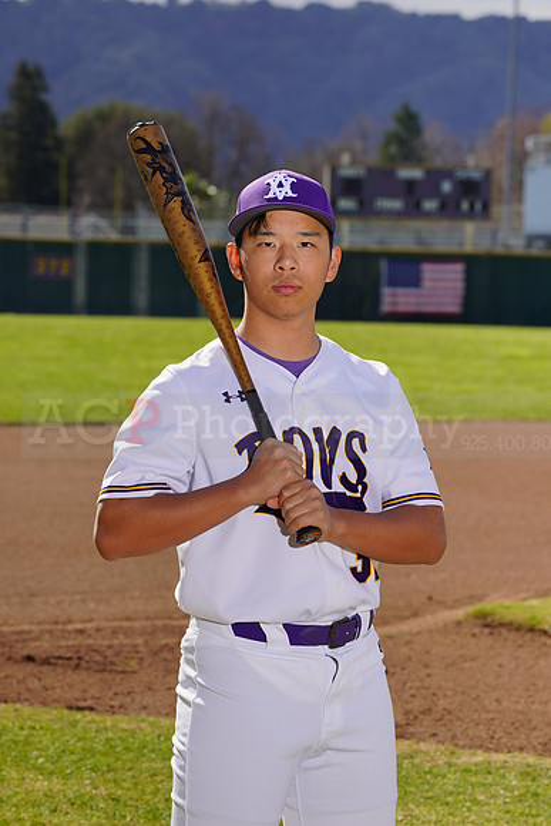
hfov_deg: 7.9
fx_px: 3969
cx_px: 276
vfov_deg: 11.9
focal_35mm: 173
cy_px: 413
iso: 100
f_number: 11
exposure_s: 1/250
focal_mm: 173
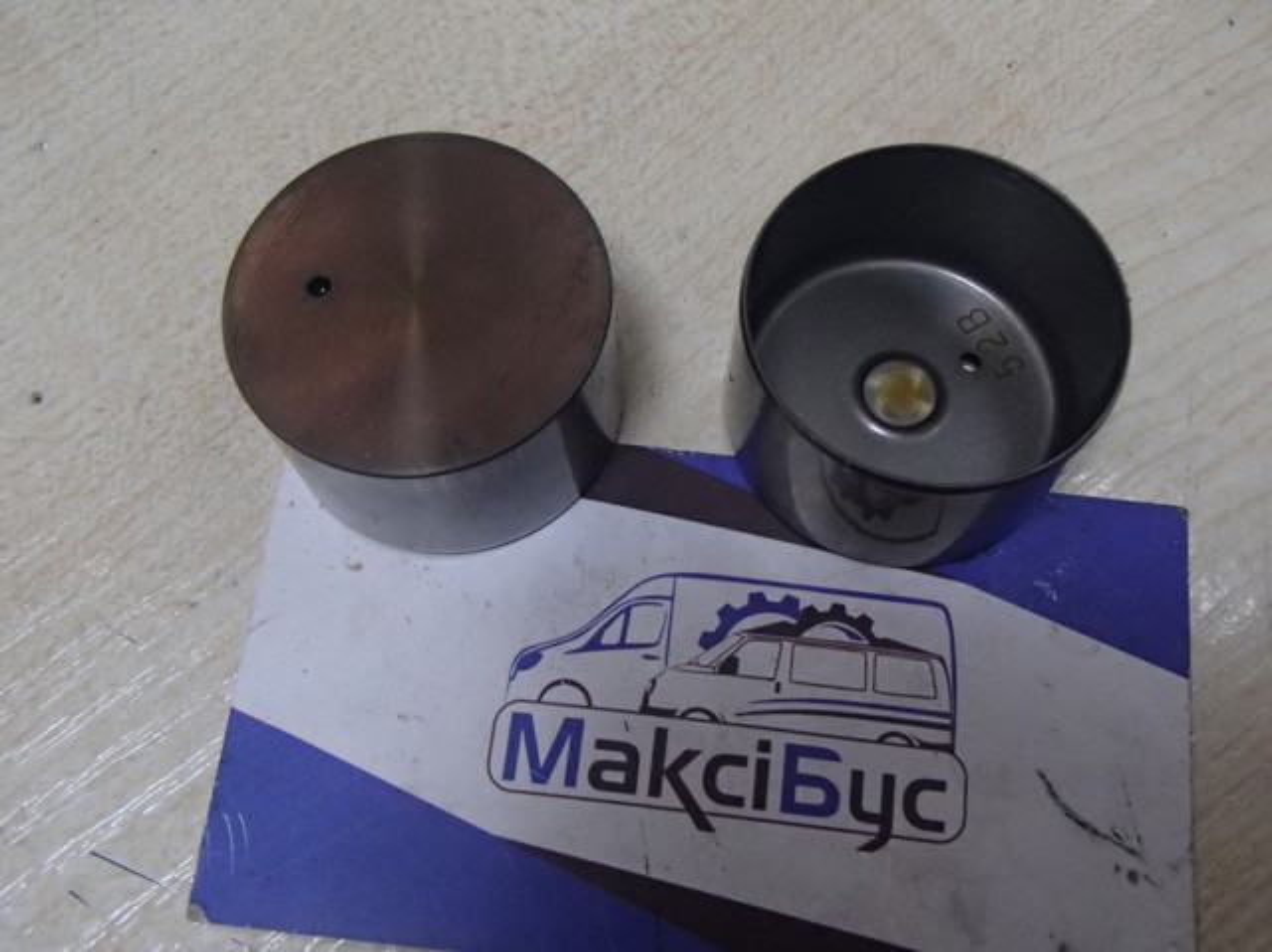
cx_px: 636
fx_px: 1359
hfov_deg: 50.2
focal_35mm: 37
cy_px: 476
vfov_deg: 38.6
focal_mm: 6.64
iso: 800
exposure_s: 1/80
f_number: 4.7
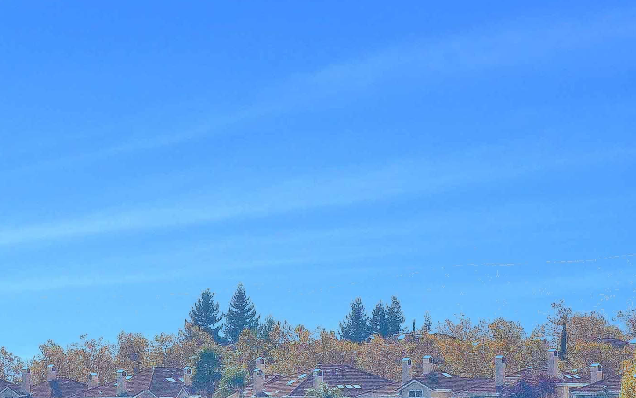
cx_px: -415
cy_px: 599
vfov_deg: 3.5
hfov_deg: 5.5
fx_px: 6484
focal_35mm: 374
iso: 320
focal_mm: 70
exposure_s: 1/500
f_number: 11
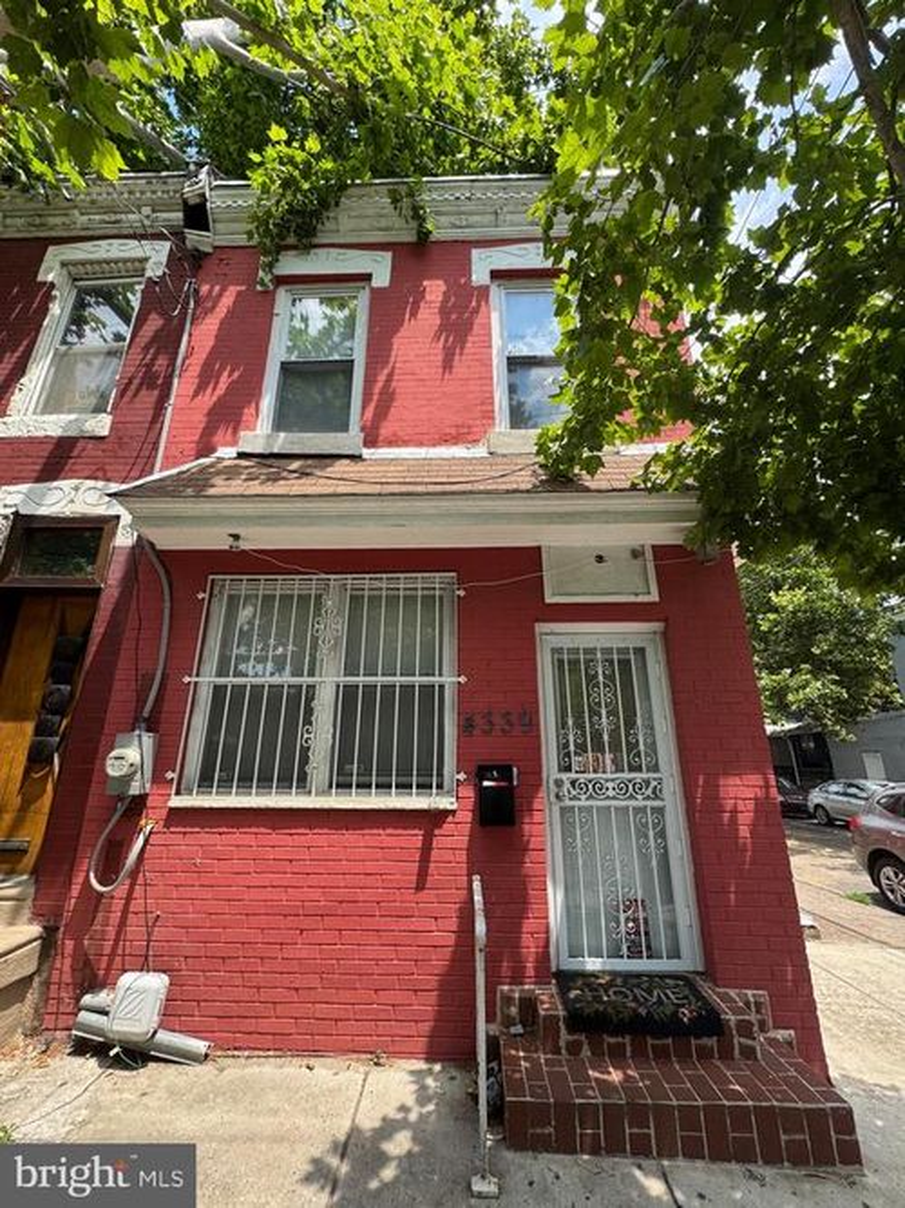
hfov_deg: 85.7
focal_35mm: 14
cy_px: 604
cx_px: 452
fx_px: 488
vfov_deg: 102.1
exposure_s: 1/533
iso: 40
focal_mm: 2.22
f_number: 2.2
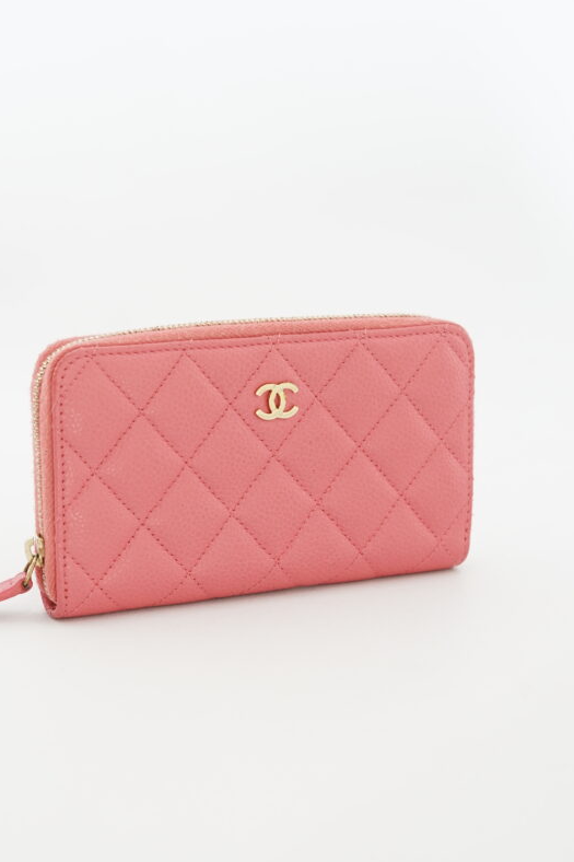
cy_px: 475
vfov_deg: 30.9
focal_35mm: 65
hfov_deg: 20.9
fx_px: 1555
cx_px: 228
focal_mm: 50
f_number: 6.3
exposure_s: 1/13
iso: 640
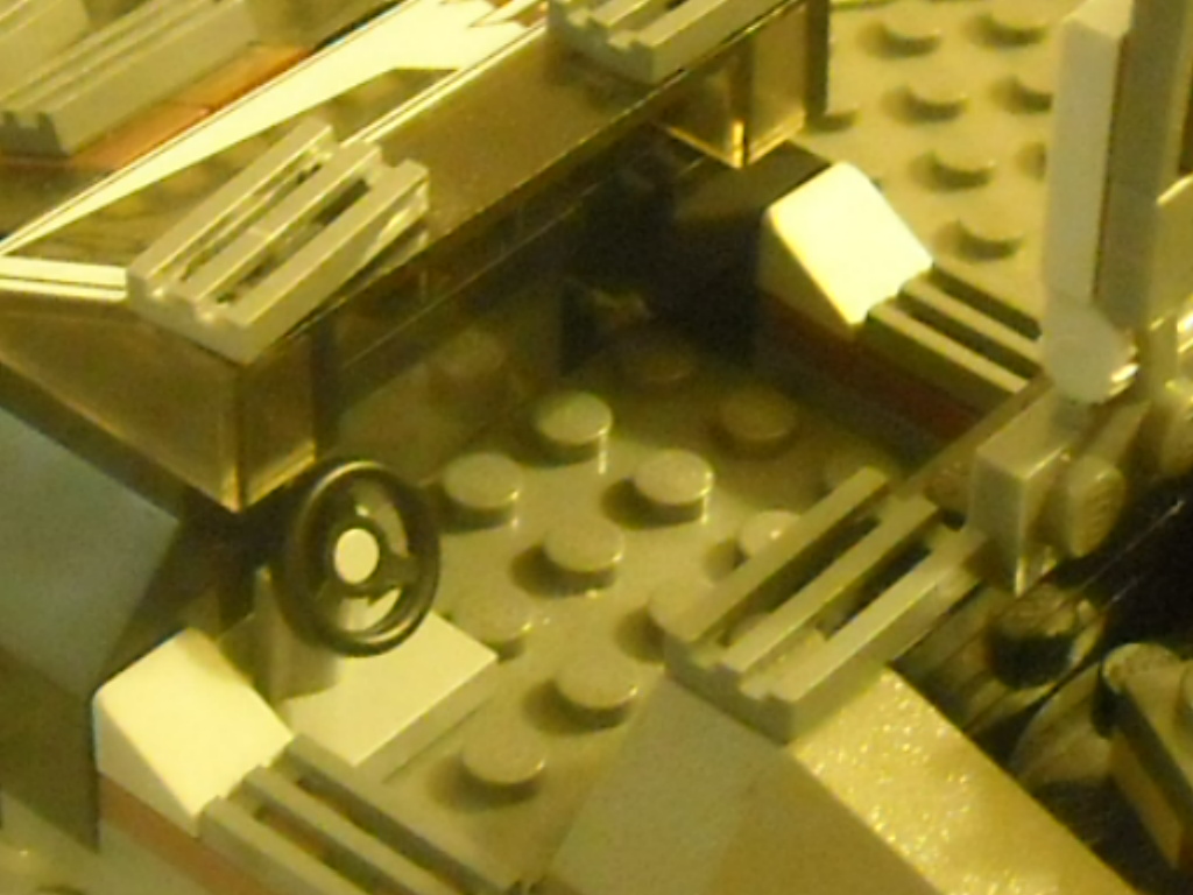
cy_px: 448
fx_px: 1206
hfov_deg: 52.6
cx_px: 596
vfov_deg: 40.7
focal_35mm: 35
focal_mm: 5.7
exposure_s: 1/8
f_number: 2.8
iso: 702
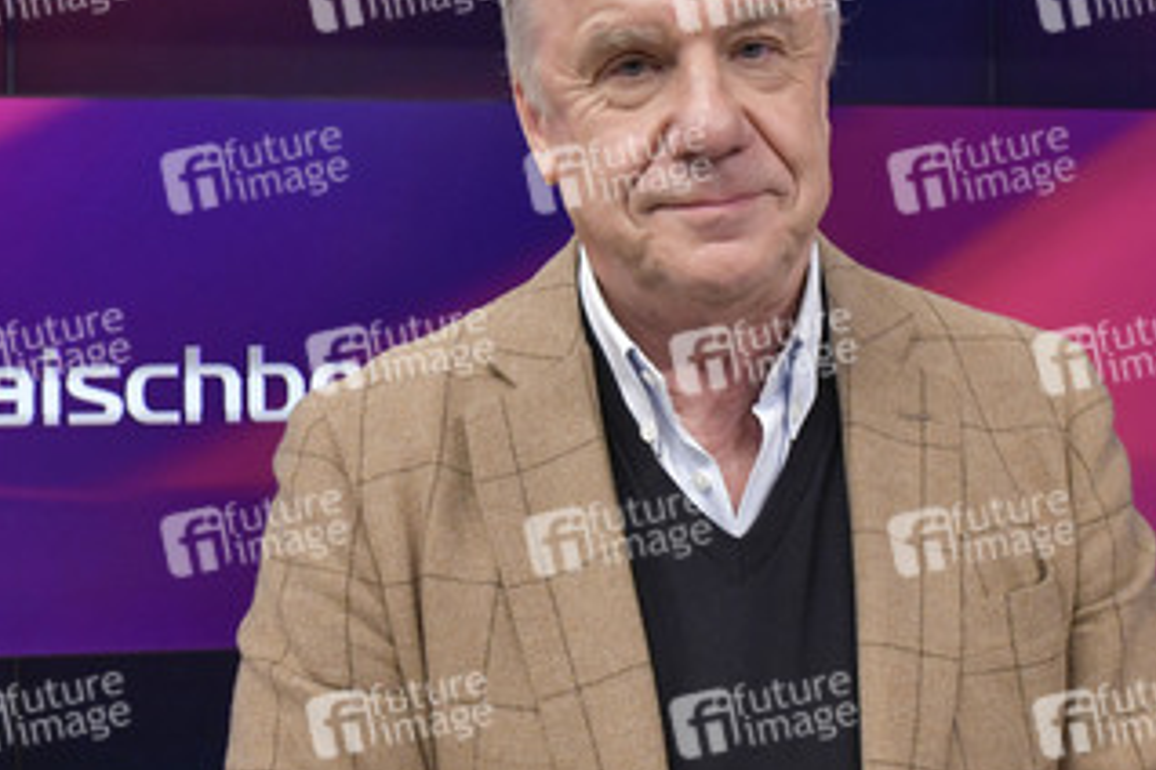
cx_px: 667
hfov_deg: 55.6
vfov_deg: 38.5
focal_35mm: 34
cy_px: 262
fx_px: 1092
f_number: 5.6
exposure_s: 1/200
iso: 2500
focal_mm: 24
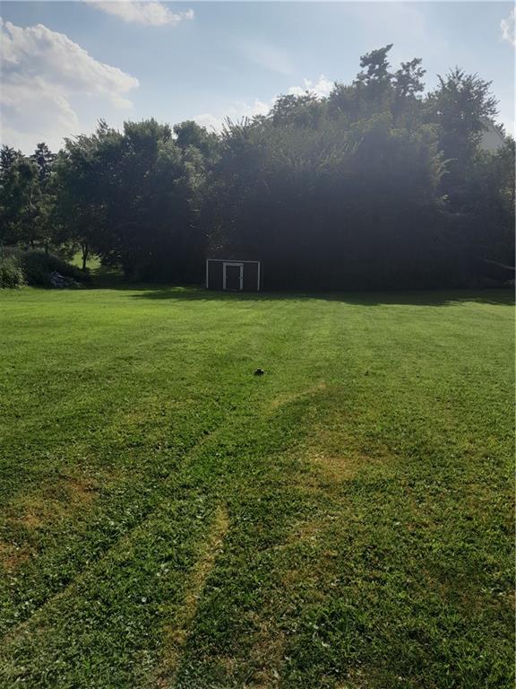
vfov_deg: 65.3
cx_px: 258
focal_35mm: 27
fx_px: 537
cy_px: 344
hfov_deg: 51.4
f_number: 1.8
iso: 40
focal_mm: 4
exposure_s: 1/487
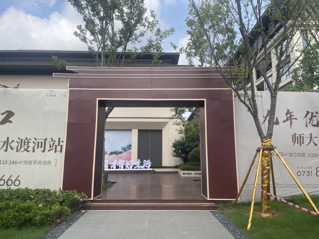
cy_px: 120
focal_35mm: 26
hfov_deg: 67.3
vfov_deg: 53.1
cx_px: 160
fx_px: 240
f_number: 1.6
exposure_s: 1/1916
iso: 32
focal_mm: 4.2
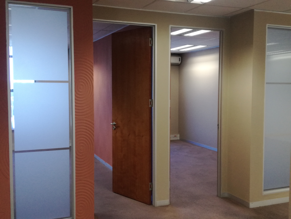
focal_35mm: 27
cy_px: 110
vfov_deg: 51.4
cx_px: 146
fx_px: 227
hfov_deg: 65.3
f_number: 2
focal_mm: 3.79
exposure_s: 1/33.3
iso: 160
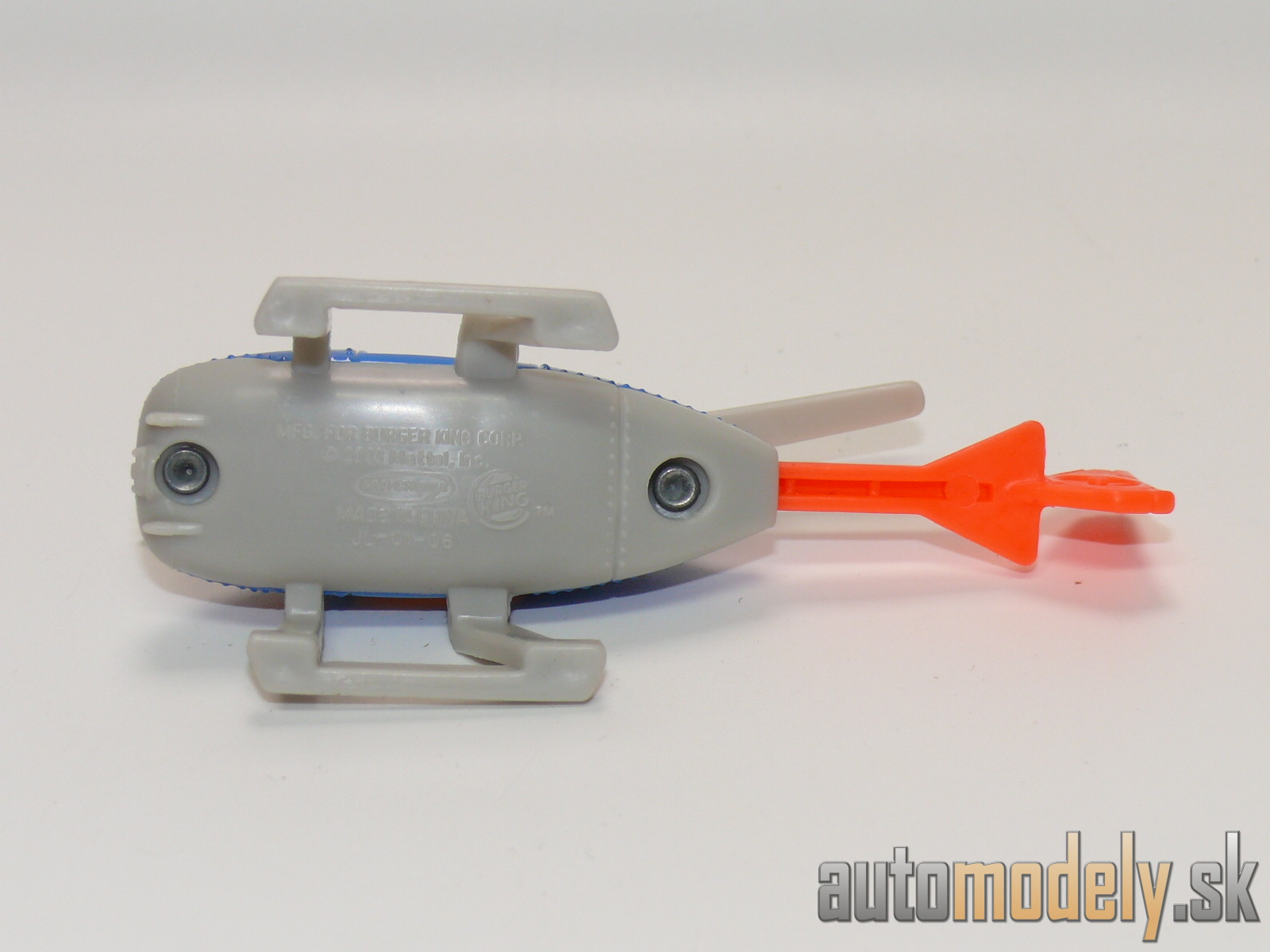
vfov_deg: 18.2
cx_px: 635
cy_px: 476
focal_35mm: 81
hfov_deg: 24.1
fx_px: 2972
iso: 100
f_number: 4
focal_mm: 11.9
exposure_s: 1/30
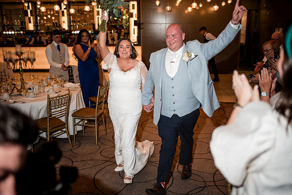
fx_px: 284
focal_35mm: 35
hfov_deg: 54.4
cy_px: 98
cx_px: 146
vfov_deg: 37.9
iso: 200
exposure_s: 1/200
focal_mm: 35
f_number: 1.8
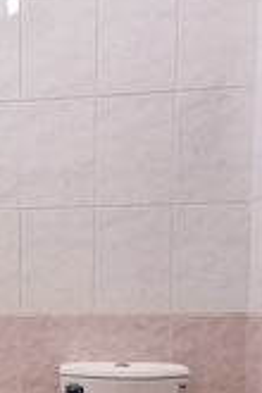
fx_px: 502
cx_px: -32
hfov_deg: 26.7
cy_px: 337
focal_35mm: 46
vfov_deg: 40.2
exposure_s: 1/40
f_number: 2.2
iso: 64
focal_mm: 1.64
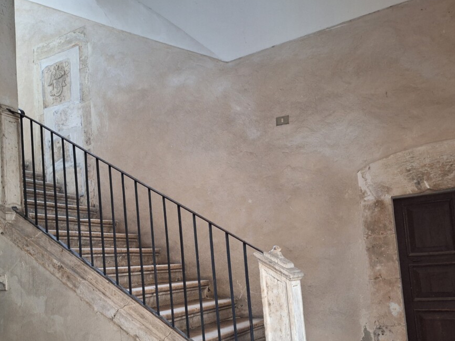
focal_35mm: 32
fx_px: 421
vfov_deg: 43.7
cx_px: 206
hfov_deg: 56.7
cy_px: 221
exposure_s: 1/25
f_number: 1.8
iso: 400
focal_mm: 5.54
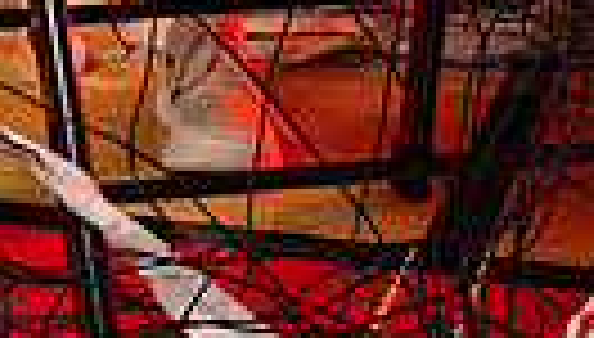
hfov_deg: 17.5
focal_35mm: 121
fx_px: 1910
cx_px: 94
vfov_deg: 8.8
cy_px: -572
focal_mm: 34
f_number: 8
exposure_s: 1/250
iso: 160
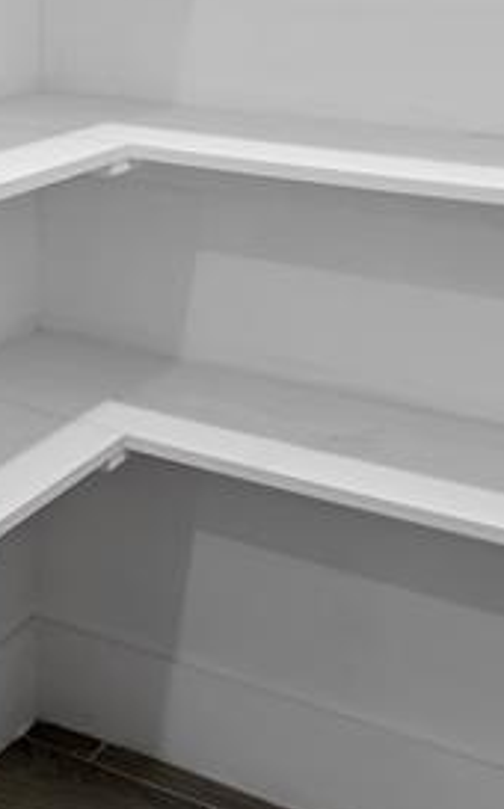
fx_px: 1454
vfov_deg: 27.9
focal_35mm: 66
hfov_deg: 18.7
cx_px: -89
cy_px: -119
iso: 250
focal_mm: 23
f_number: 8
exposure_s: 1/1.25
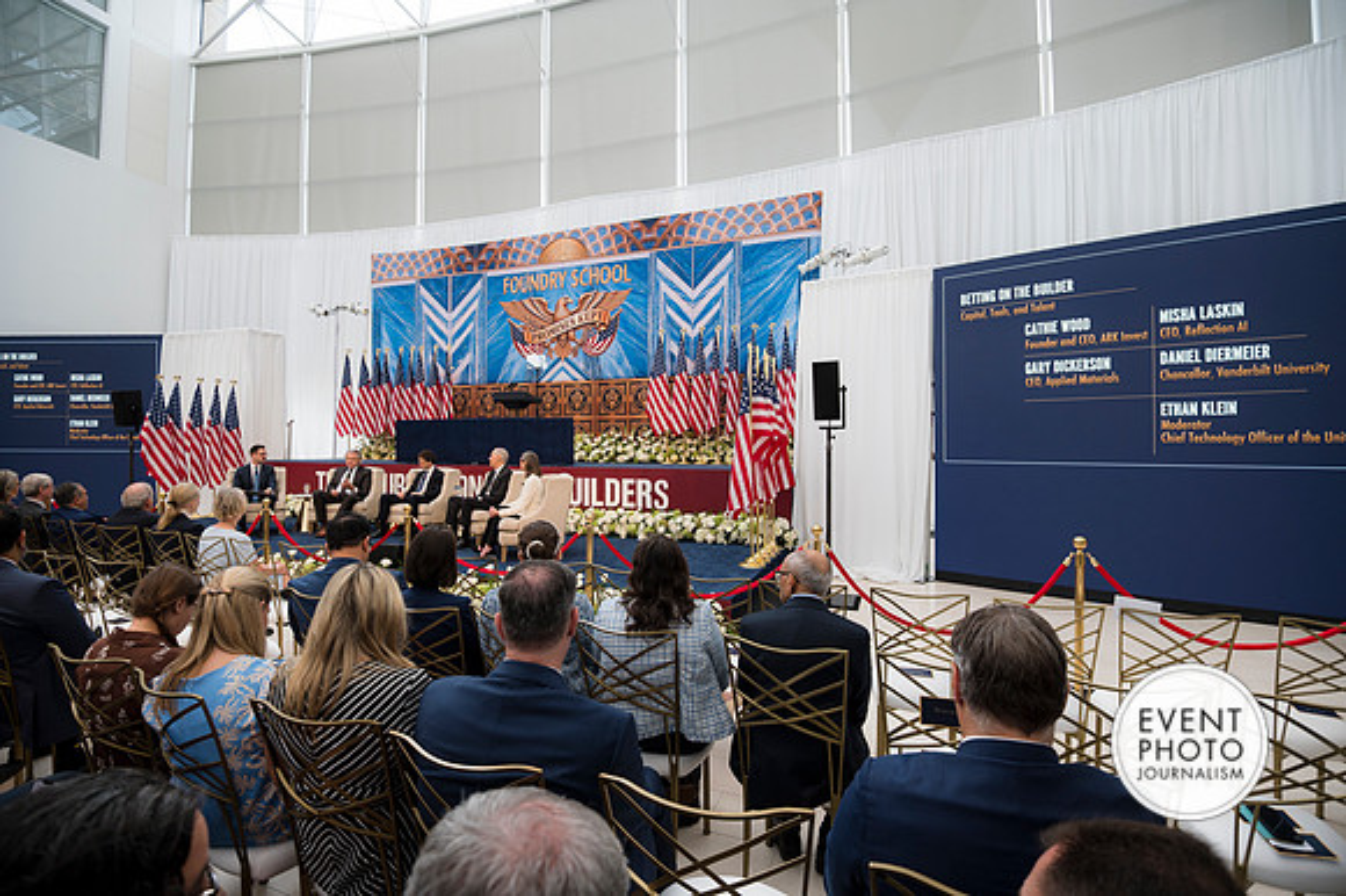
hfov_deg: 96.8
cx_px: 673
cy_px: 448
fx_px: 598
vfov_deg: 73.7
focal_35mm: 16
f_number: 4
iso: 200
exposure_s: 1/160
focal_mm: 16
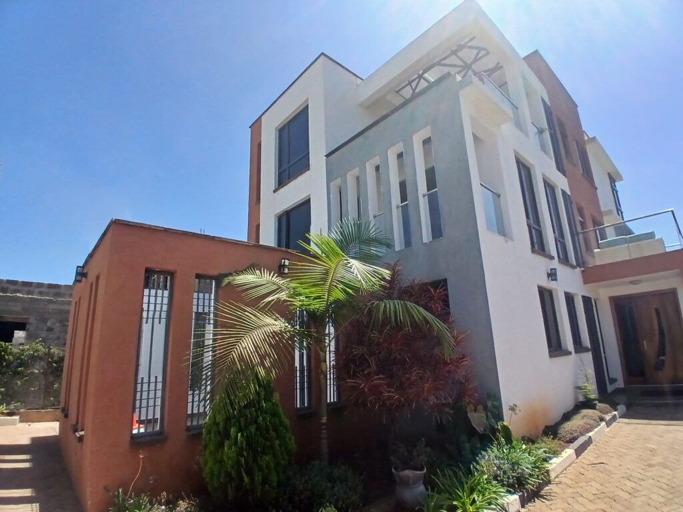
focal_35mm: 17
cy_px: 256
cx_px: 342
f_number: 2.2
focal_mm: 1.4
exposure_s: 1/1199
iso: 50
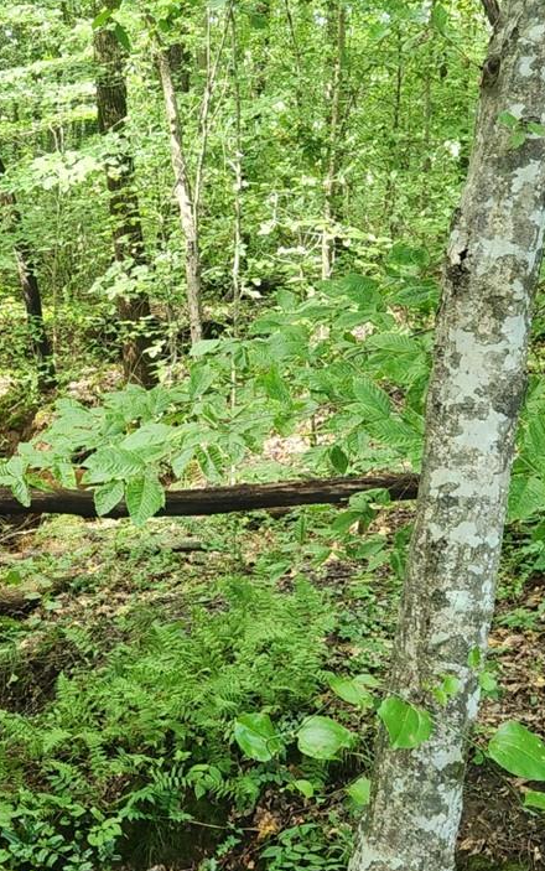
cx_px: 32
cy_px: 533
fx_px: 1686
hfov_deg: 18.0
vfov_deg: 28.9
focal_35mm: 71
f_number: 1.8
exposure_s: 1/120
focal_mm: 5.4
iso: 320
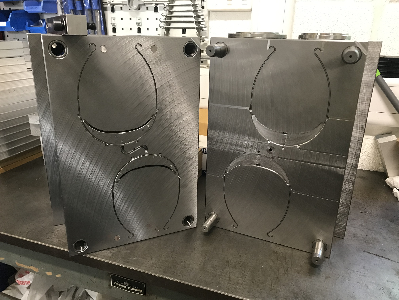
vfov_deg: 49.7
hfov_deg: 63.4
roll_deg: -1.0
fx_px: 323
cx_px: 200
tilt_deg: -18.4
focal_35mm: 28
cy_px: 150
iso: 80
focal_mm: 3.99
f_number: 1.8
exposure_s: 1/17
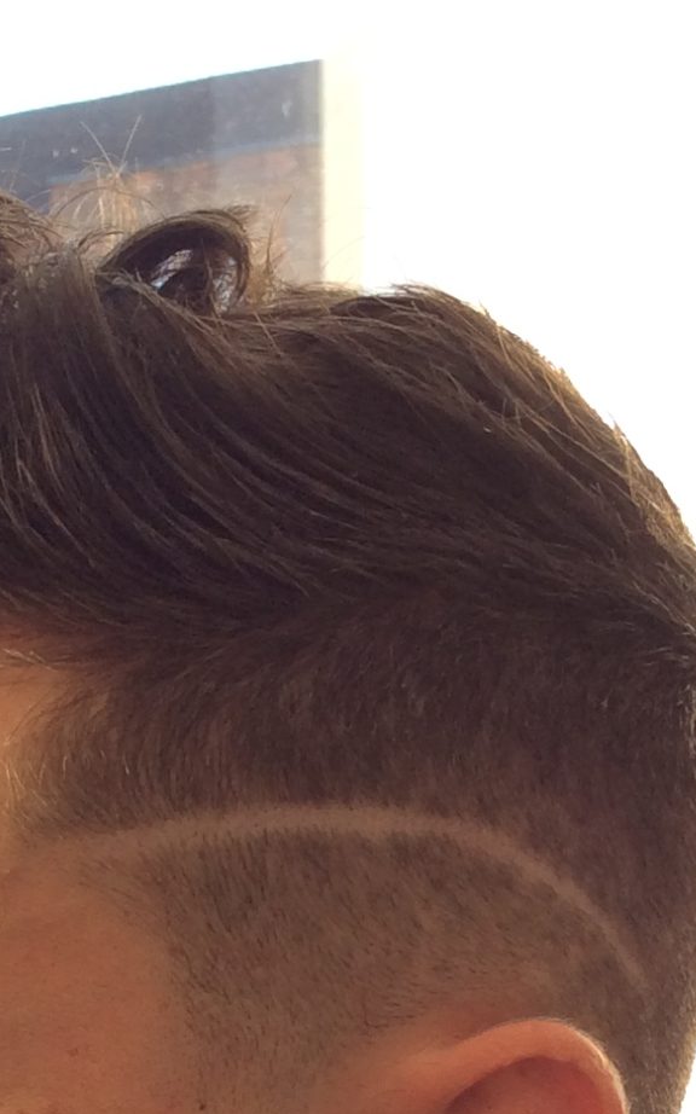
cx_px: 179
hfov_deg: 13.9
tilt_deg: -9.2
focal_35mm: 94
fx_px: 2854
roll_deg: +0.2
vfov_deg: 21.3
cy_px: 1108
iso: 32
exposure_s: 1/100
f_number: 2.4
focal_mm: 3.3
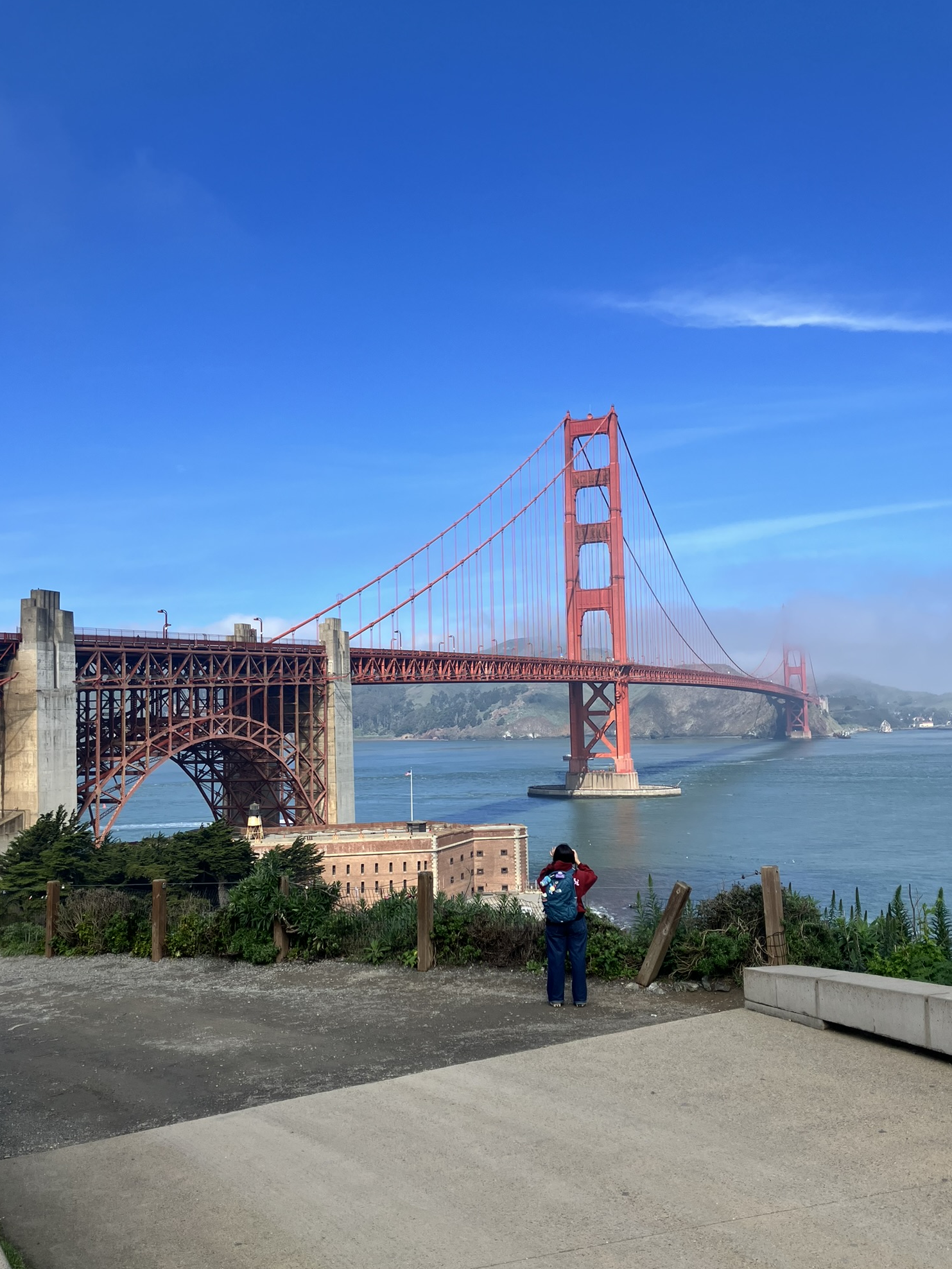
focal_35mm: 29
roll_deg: +2.0
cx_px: 481
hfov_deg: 48.2
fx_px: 1063
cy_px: 653
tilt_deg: +4.2
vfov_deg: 61.6
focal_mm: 3.99
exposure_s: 1/2315
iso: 32
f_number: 1.8
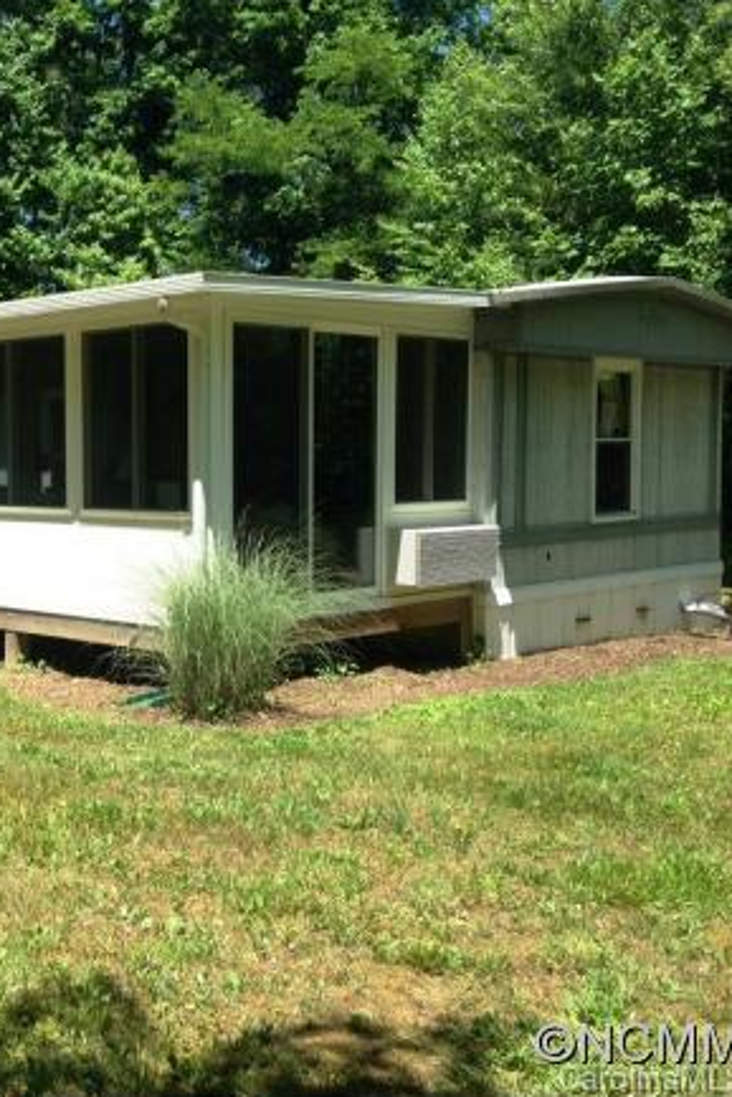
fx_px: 1402
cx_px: 114
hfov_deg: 28.4
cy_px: 550
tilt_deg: -4.9
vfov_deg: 42.7
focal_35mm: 46
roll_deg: +1.2
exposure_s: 1/686
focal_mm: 4.12
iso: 50
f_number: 2.4
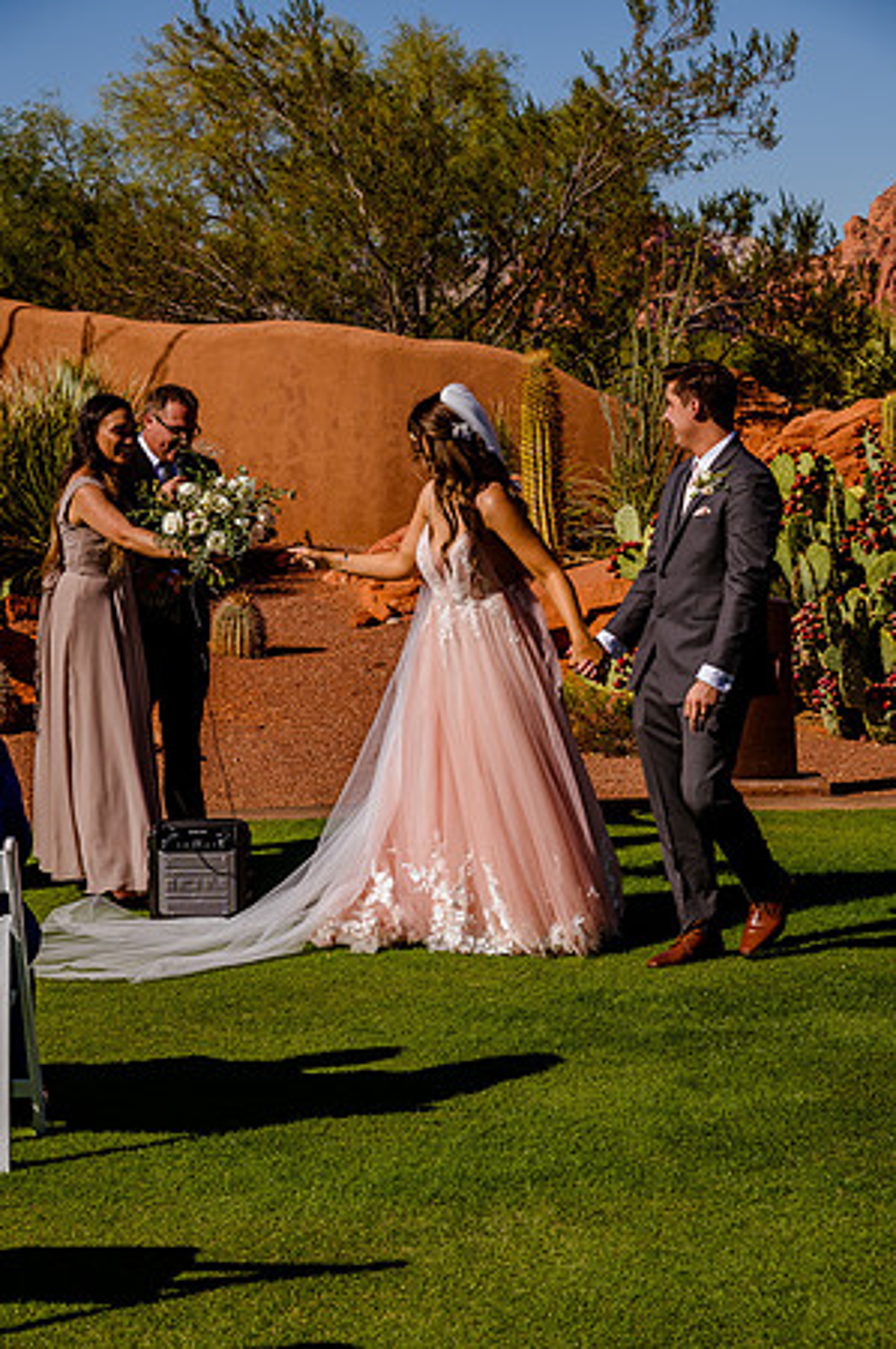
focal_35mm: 78
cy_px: 674
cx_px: 448
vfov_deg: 26.0
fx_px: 2919
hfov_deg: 17.5
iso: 125
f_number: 10
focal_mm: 78
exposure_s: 1/320
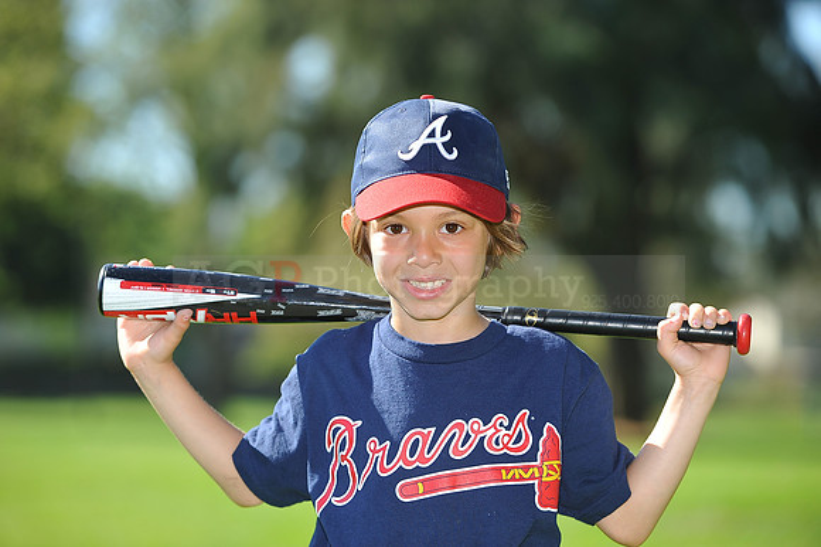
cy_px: 274
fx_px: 4558
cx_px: 410
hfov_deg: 10.3
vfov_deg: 6.9
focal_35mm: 200
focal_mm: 200
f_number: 4.5
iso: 200
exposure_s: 1/640
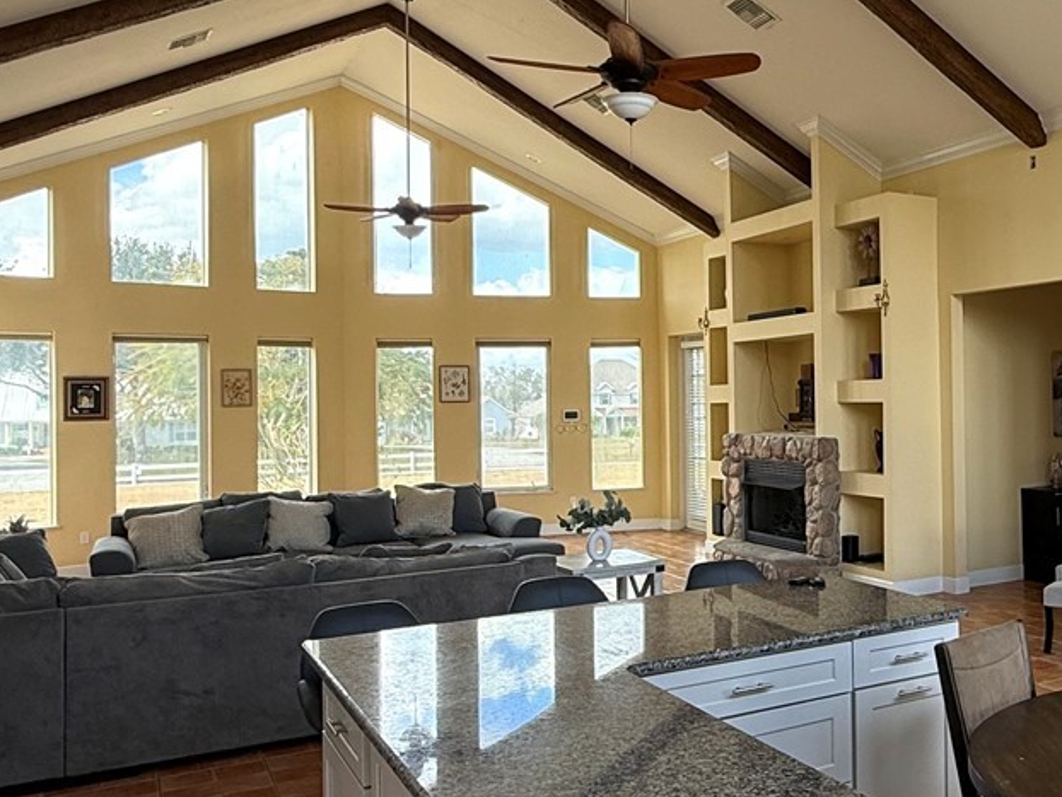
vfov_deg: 39.7
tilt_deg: +1.4
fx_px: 1105
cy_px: 377
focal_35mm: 36
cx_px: 852
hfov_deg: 48.4
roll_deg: +0.6
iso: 64
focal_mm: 2.22
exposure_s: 1/99
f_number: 2.2
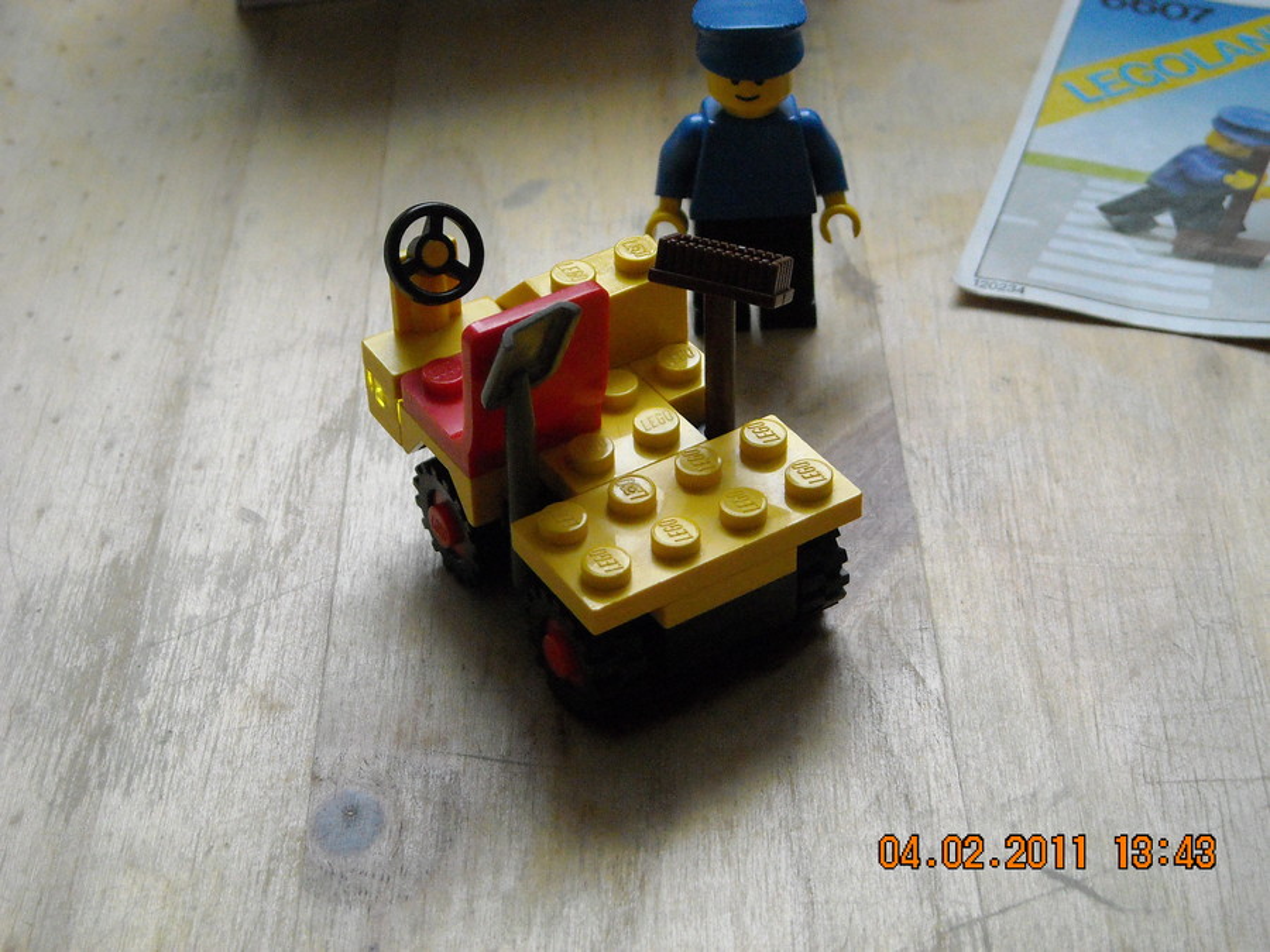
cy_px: 476
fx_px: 2495
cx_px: 635
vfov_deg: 21.6
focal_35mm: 68
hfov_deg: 28.6
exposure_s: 1/250
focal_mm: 11.02
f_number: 3.7
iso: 541
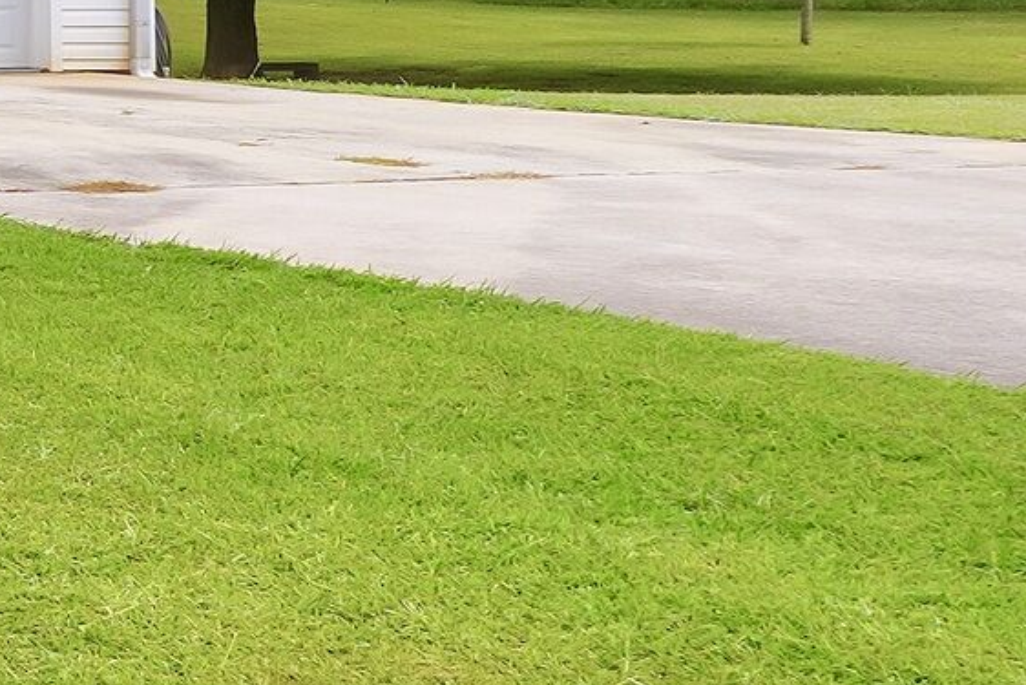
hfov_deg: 14.4
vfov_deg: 16.4
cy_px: 71
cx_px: -1513
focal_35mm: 82
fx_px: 2337
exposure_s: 1/125
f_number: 9
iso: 100
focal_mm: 10
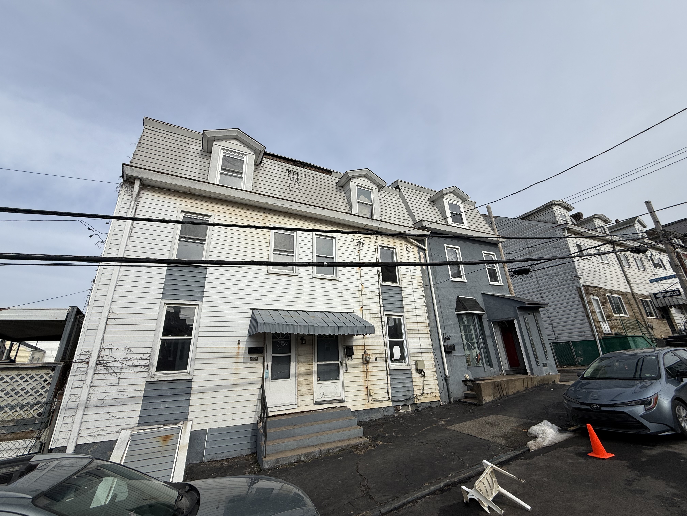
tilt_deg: +21.1
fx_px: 278
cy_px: 258
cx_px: 344
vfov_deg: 85.7
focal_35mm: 14
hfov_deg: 102.1
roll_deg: +3.6
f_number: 2.2
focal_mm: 2.22
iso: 50
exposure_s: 1/2611
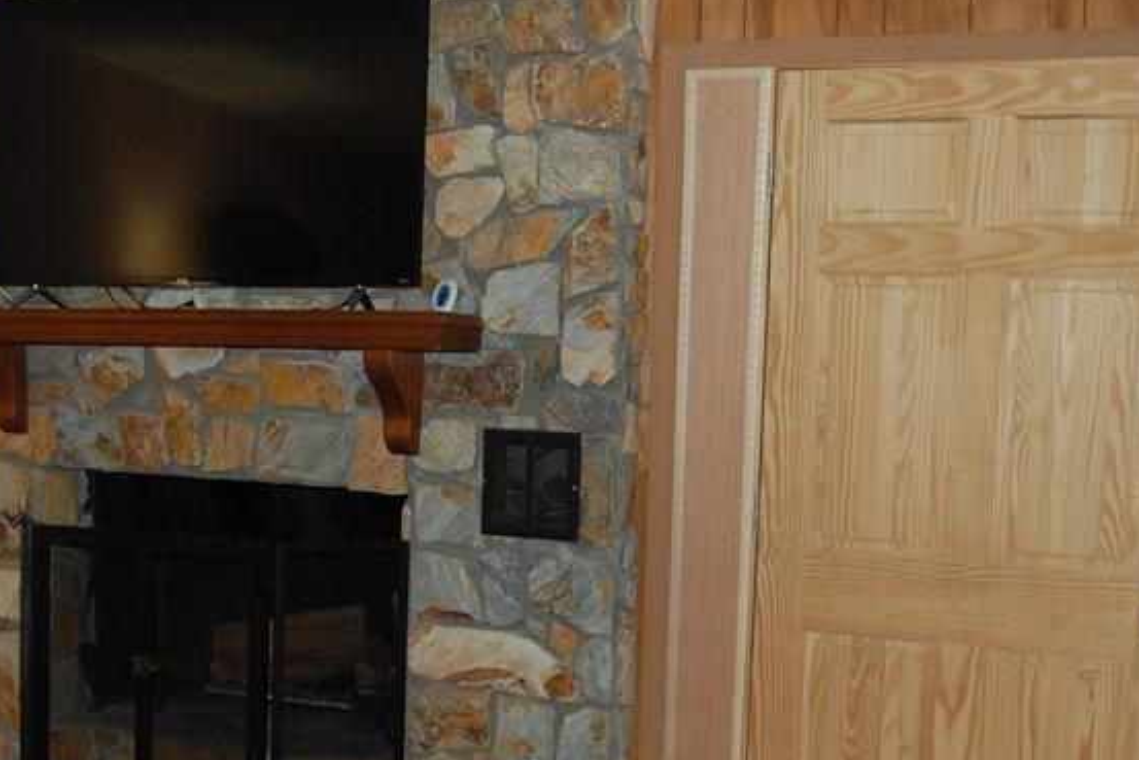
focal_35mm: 53
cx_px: 473
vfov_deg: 25.3
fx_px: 1677
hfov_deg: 37.4
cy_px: 533
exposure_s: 1/60
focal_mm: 18
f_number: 3.5
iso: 400
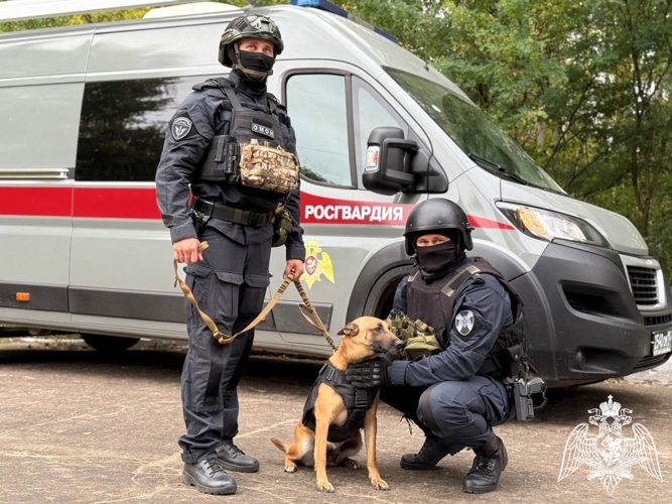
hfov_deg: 39.7
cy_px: 252
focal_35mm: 48
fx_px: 932
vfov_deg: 30.3
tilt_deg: -0.7
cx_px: 336
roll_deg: -1.6
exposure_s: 1/60
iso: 160
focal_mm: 6.76
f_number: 1.78
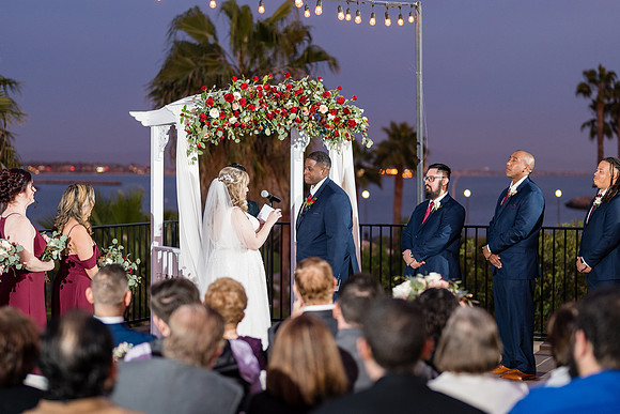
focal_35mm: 75
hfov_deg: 27.0
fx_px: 1292
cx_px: 310
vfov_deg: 18.2
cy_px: 207
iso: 500
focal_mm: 50
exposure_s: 1/250
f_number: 1.2
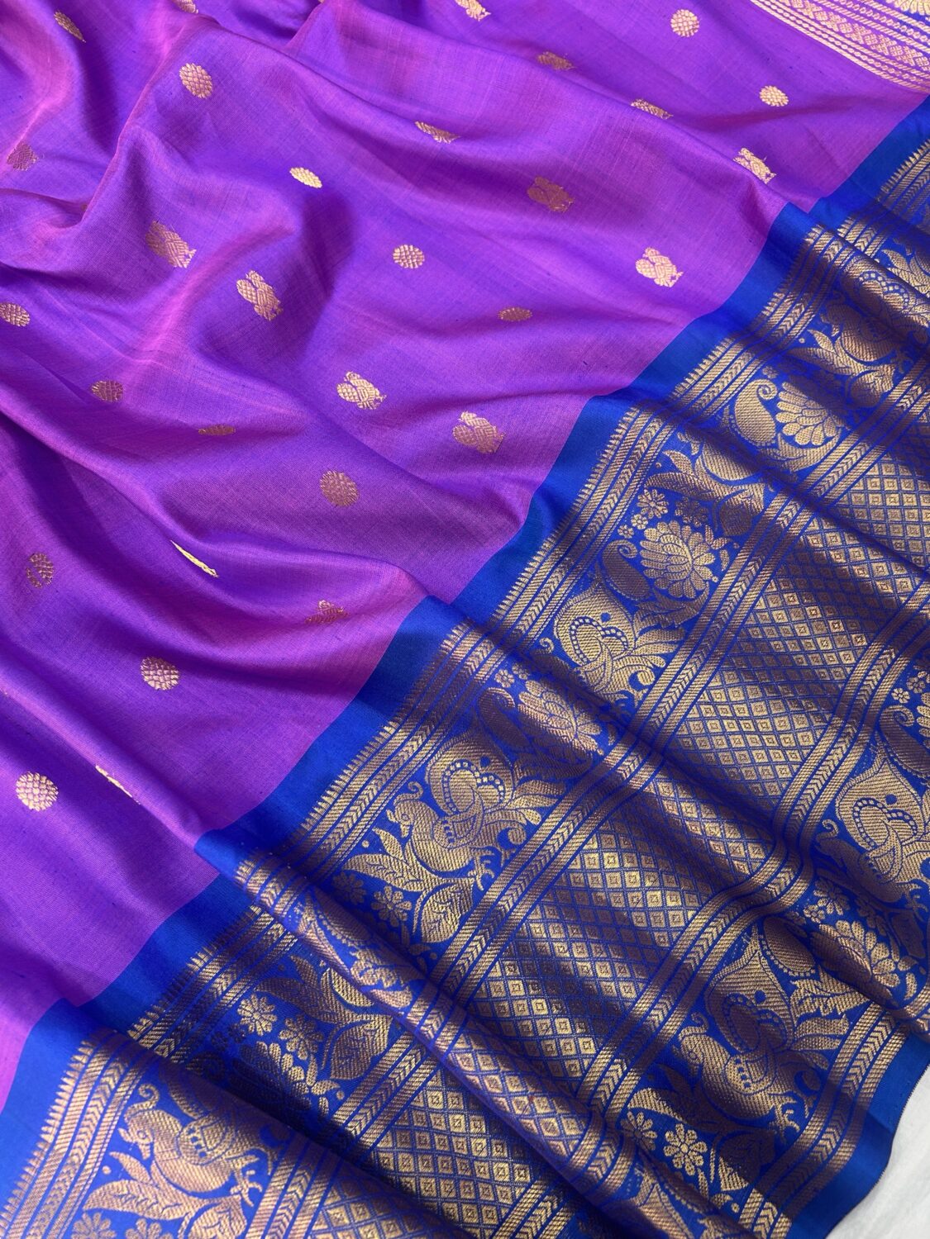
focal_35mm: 26
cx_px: 465
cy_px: 620
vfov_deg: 67.3
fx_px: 931
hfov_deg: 53.1
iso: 100
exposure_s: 1/50
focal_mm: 5.7
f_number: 1.5
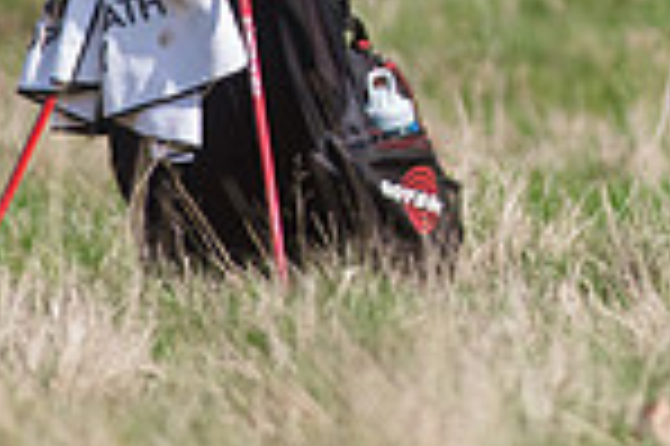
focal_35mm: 1757
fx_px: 32663
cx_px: 976
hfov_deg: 1.2
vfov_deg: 0.8
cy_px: -399
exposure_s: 1/4000
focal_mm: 300
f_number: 4
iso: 400
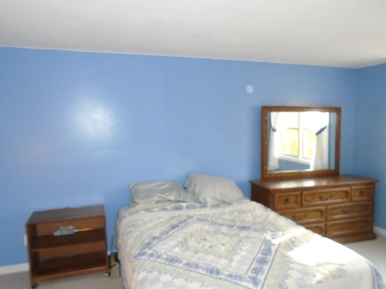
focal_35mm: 26
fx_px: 290
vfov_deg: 53.1
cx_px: 193
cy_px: 144
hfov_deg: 67.3
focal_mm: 4.6
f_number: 3.2
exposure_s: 1/30
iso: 400
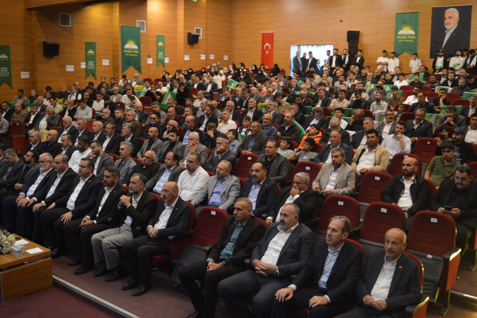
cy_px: 159
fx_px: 477
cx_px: 238
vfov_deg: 36.9
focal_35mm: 36
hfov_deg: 53.1
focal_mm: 24
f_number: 4
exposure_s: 1/15
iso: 1800
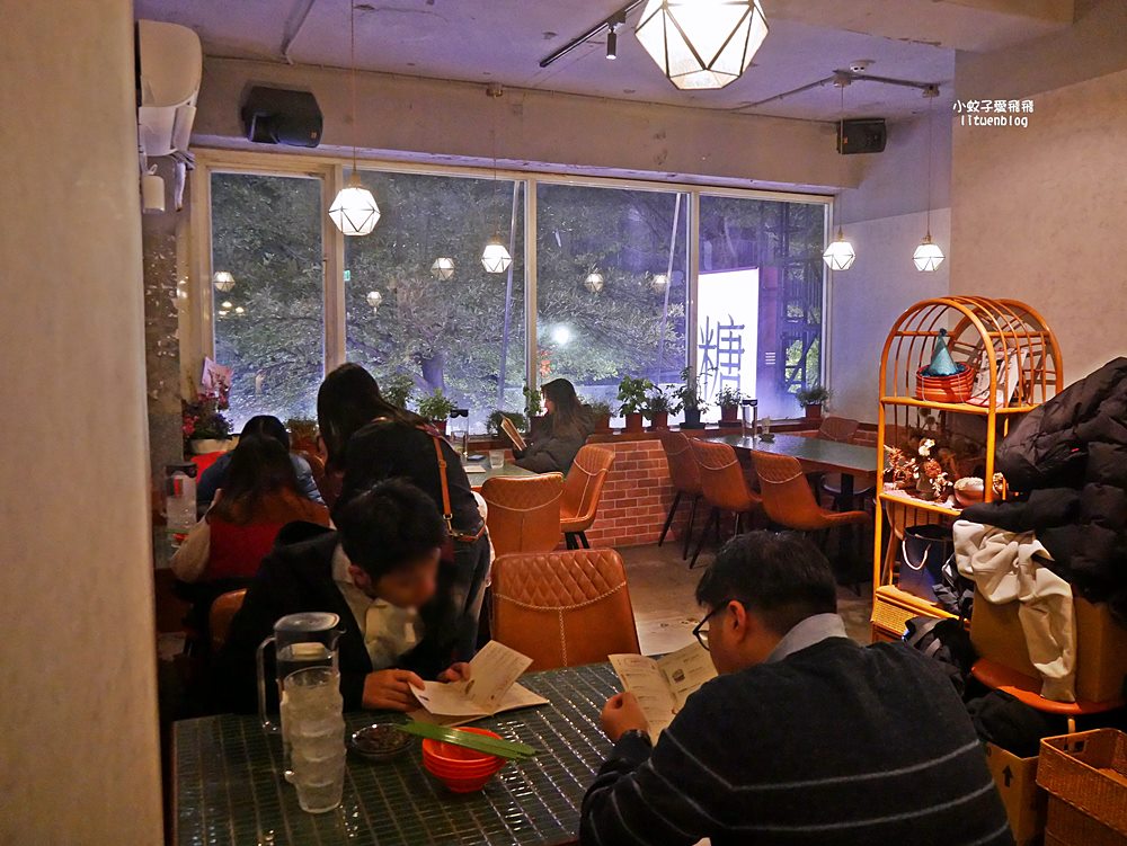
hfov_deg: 63.4
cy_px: 423
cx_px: 564
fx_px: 912
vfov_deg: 49.8
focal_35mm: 28
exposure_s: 1/60
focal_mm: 14
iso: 3200
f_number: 3.5
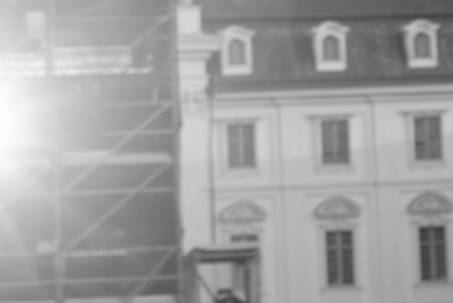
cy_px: -147
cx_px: 446
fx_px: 2455
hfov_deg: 10.5
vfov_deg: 7.0
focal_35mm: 195
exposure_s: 1/125
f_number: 5.6
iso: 100
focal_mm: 28
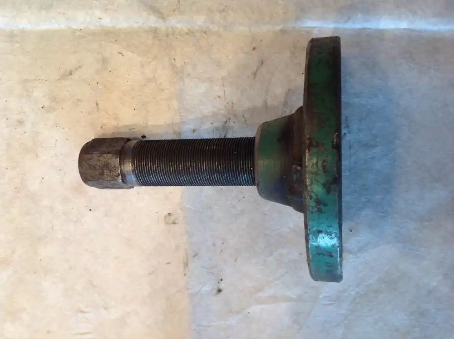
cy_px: 170
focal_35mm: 35
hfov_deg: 52.7
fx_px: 458
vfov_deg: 40.6
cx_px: 227
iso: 64
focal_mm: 4.28
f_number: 2.4
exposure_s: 1/15
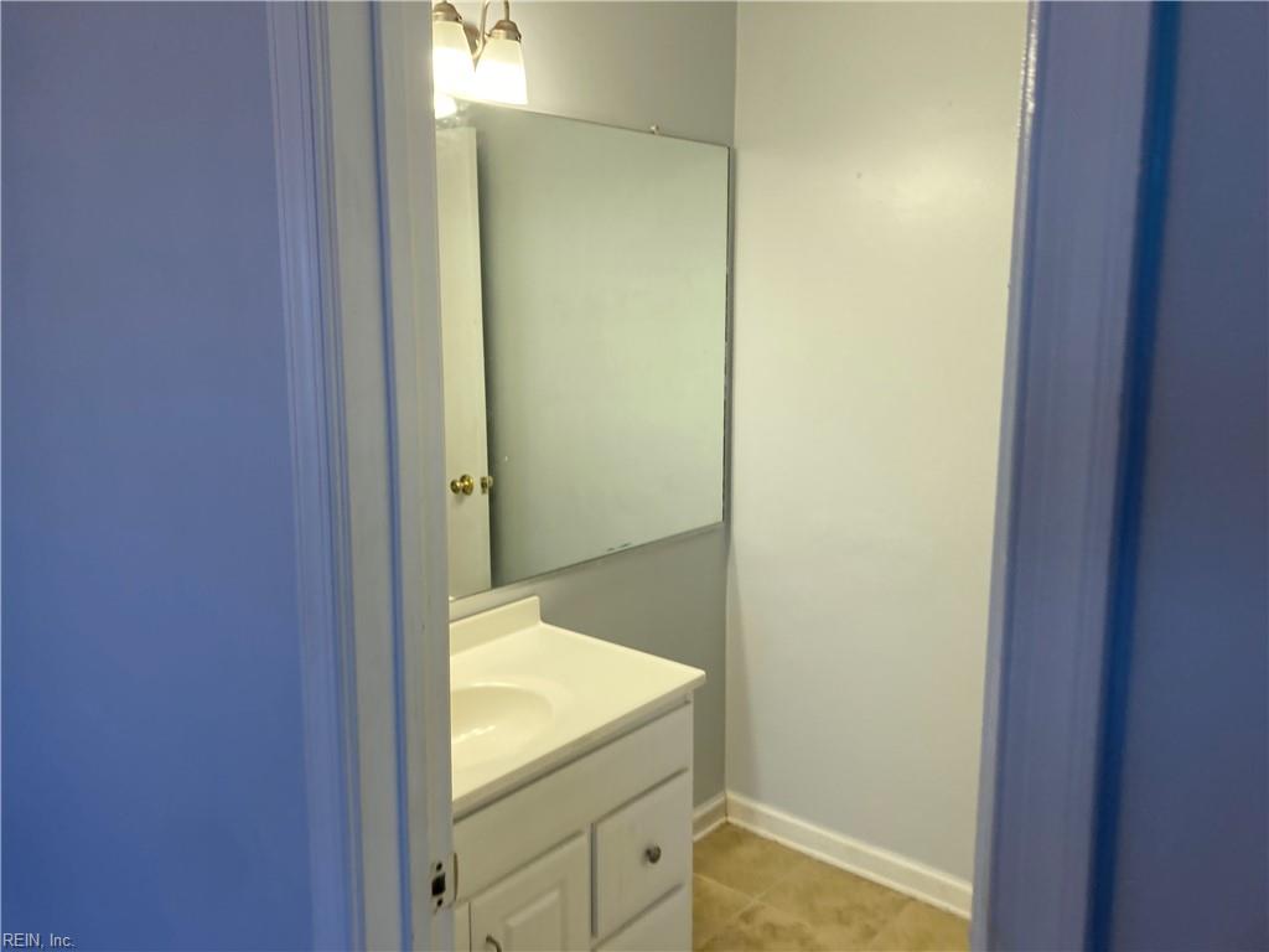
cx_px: 634
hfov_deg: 63.4
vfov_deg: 49.7
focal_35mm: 28
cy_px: 476
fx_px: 1026
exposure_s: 1/60
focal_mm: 3.99
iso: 40
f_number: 1.8
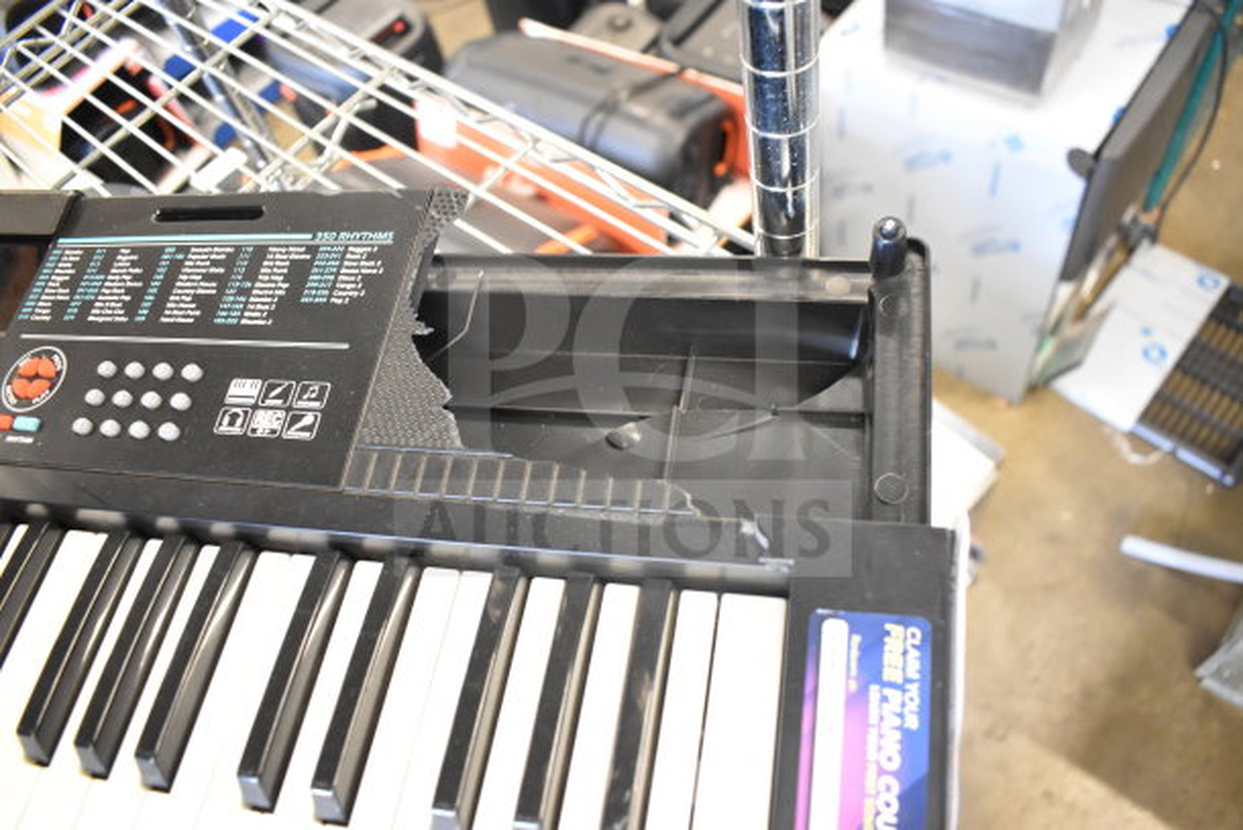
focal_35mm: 27
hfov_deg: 67.4
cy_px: 415
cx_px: 622
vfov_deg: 48.0
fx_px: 932
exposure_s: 1/30
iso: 2800
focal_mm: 18
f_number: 3.5
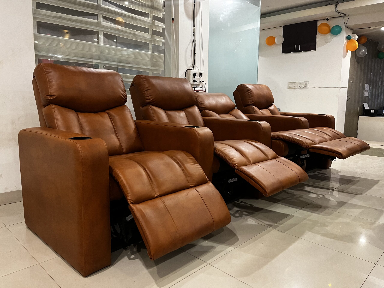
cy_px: 144
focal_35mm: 26
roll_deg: -0.8
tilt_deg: -9.6
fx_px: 288
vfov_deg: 53.1
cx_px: 192
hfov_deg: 67.3
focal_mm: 5.1
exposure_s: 1/50
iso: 500
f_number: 1.6
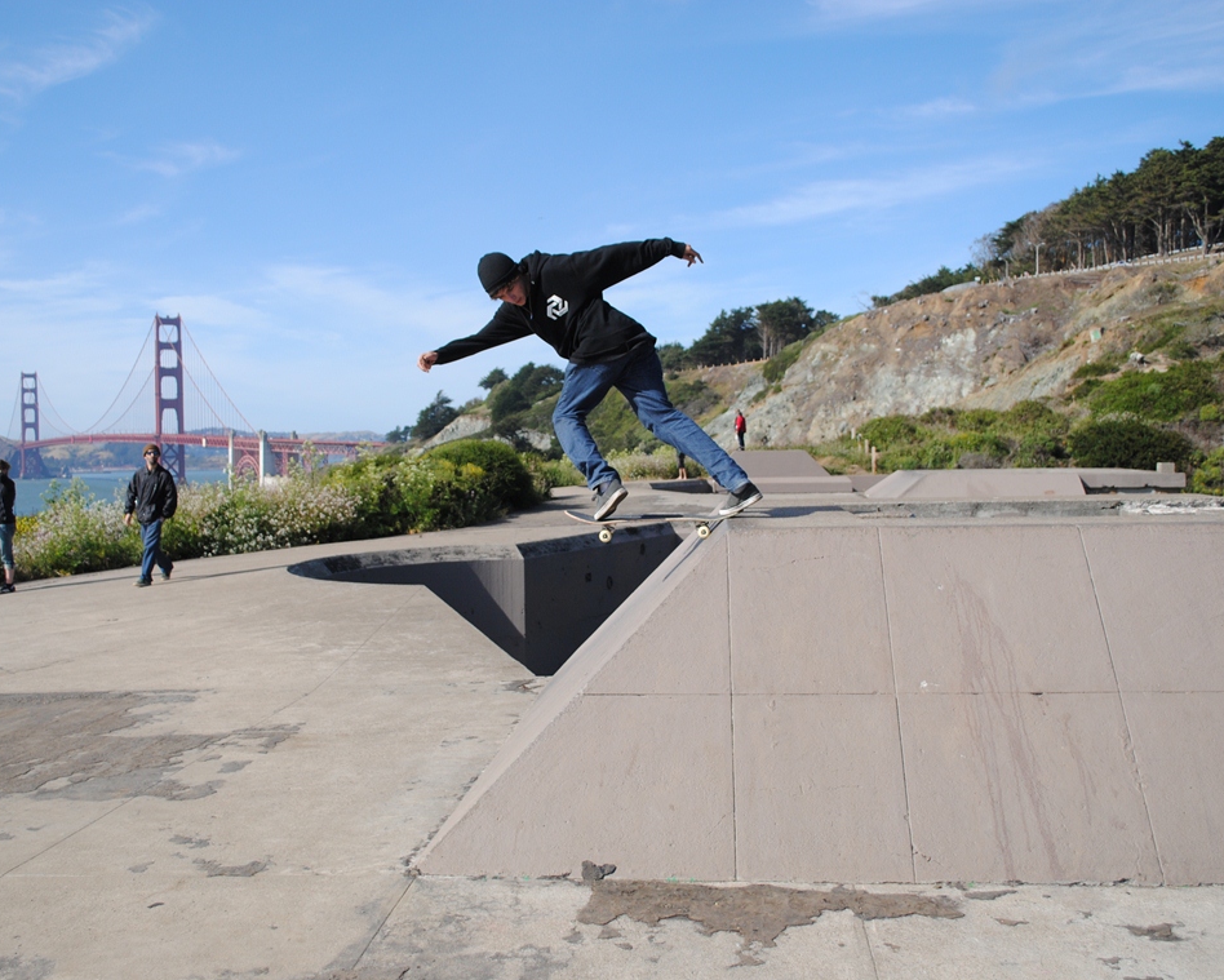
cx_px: 568
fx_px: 1377
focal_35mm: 38
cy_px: 484
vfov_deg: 39.2
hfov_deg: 47.9
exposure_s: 1/1600
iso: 200
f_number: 4.5
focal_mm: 22
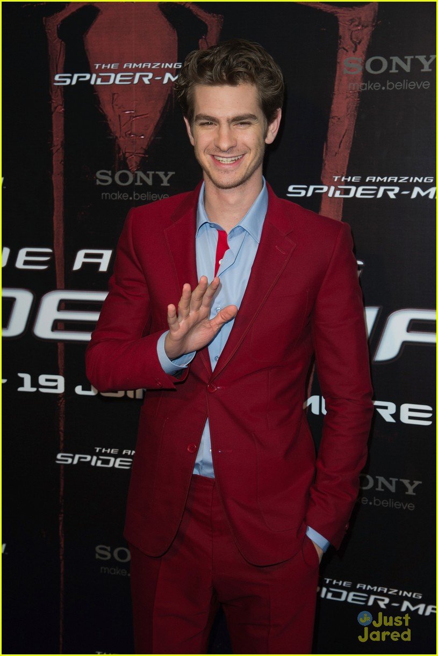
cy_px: 328
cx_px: 219
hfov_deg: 20.6
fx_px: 1204
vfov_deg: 30.5
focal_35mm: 66
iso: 500
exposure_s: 1/250
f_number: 7.1
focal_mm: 66
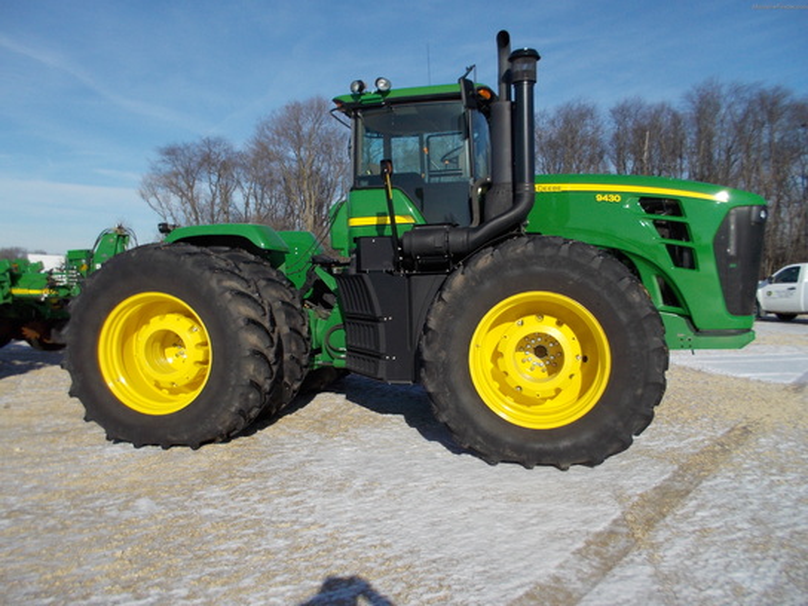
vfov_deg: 48.2
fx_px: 677
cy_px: 303
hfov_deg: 61.7
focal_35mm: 29
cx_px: 404
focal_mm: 4.1
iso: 80
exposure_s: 1/1600
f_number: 3.3
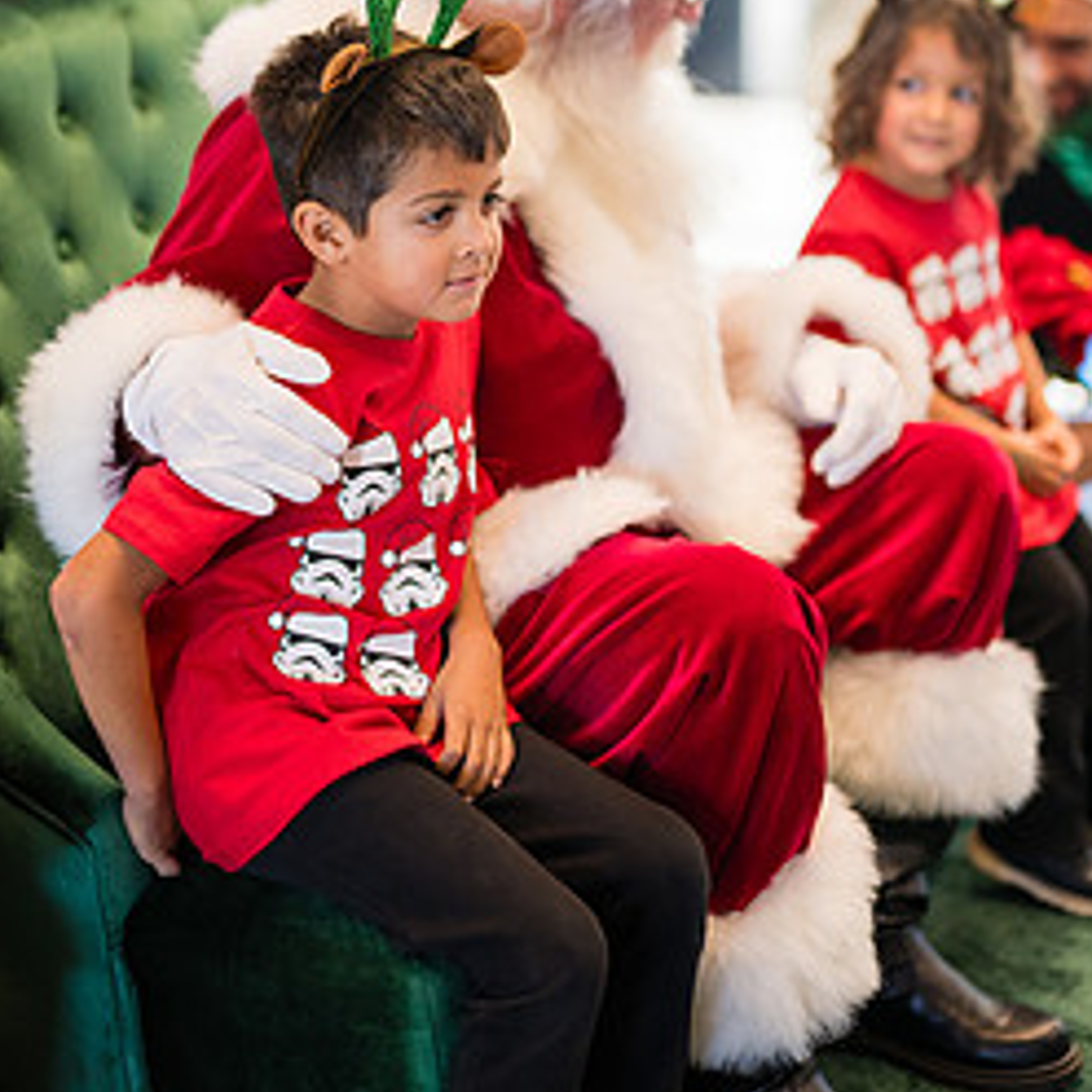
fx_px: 2748
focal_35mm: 77
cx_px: 616
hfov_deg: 22.5
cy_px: 216
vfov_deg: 22.2
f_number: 1.2
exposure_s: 1/640
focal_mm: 50
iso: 800
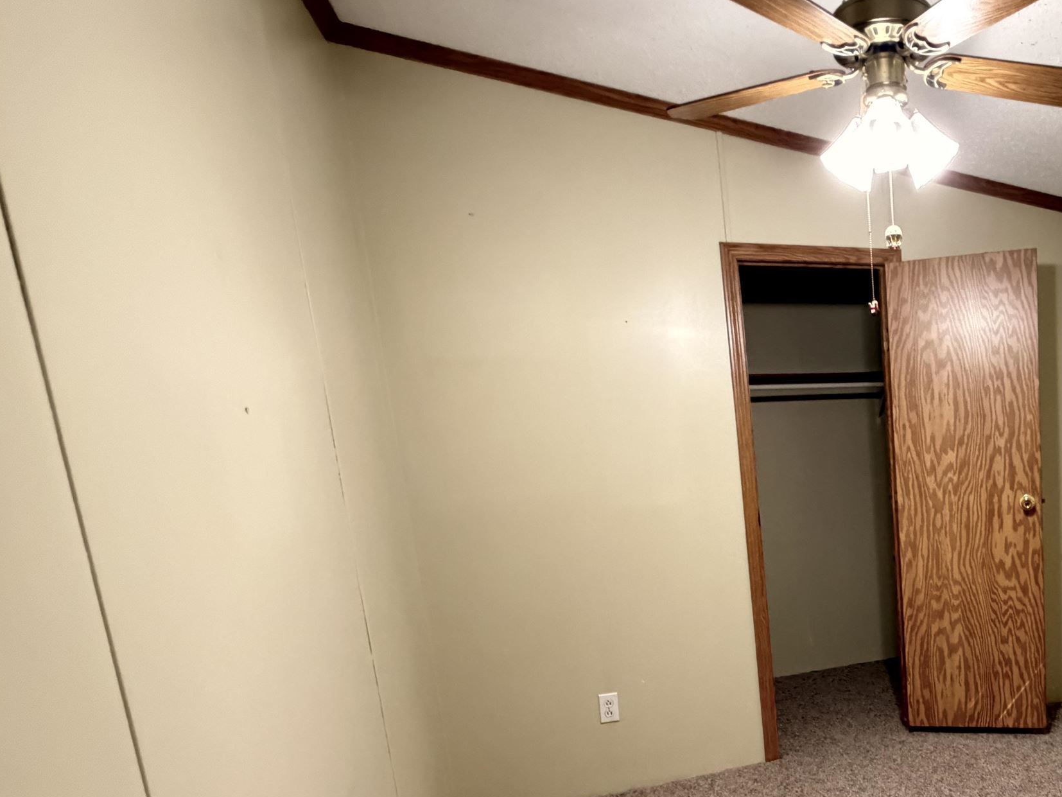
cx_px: 889
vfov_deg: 51.3
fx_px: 798
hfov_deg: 60.3
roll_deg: +3.8
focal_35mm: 26
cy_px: 574
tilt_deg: -9.4
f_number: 2.2
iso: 1250
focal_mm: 2.22
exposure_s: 1/40
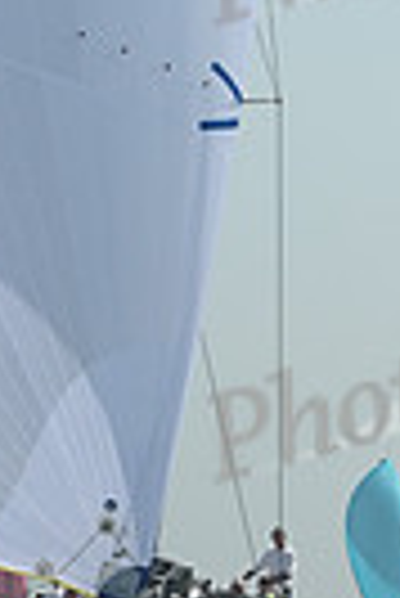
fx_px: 5070
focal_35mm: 305
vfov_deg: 6.7
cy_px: -261
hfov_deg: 4.5
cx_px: -25
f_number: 9
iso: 320
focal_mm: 70
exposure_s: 1/1250
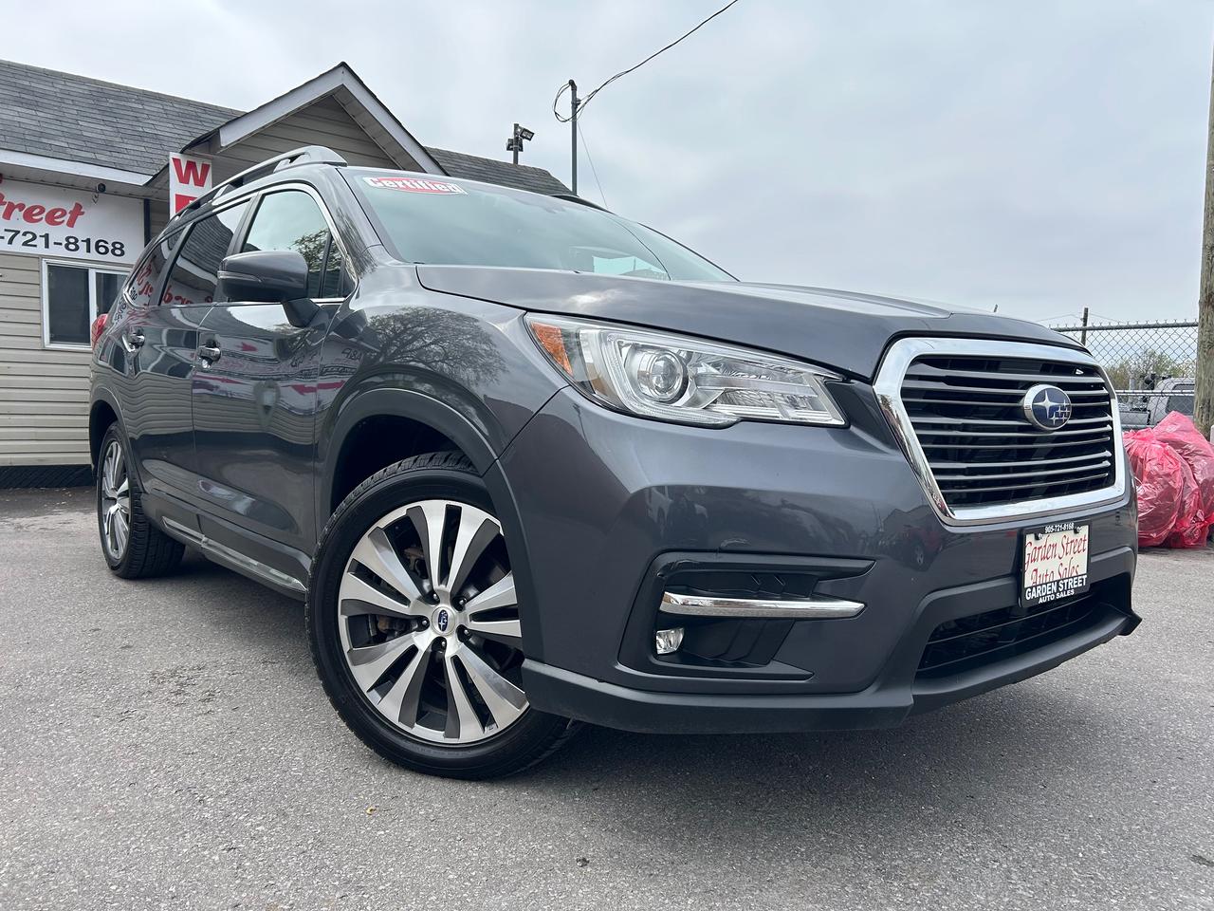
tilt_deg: -1.4
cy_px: 456
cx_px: 607
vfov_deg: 53.1
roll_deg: -0.4
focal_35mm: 26
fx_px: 912
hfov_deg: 67.3
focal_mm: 5.7
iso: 50
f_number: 1.5
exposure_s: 1/5076
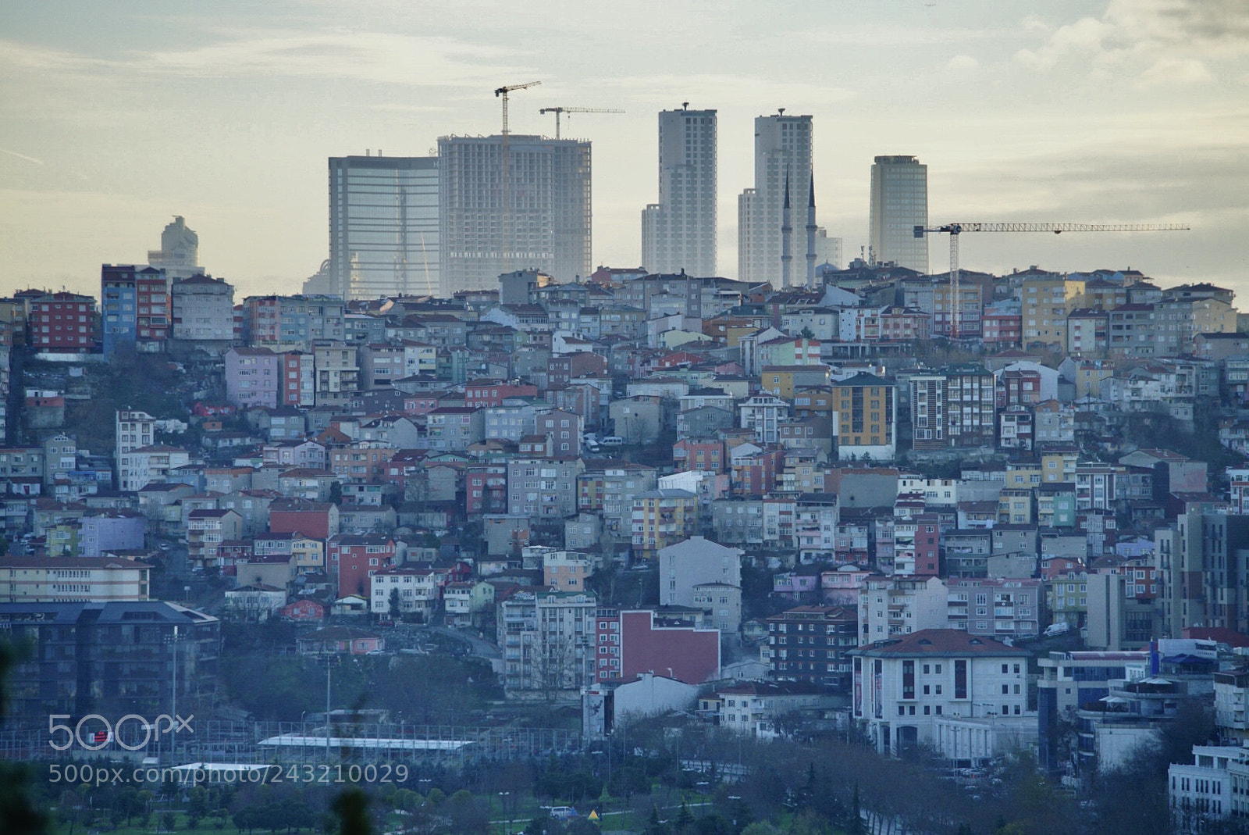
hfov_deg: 10.3
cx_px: 624
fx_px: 6943
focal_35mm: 200
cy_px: 418
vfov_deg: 6.9
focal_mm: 200
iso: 640
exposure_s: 1/800
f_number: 5
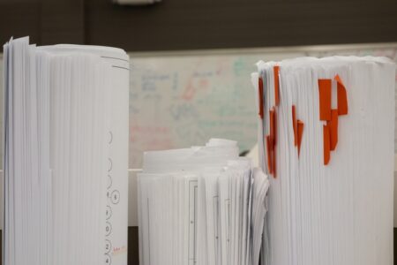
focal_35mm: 74
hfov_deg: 27.3
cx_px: 198
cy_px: 132
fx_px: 816
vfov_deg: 18.4
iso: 800
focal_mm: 27.54
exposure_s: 1/50
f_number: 4
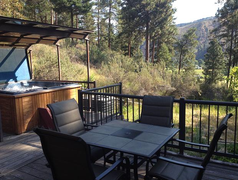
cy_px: 90
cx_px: 119
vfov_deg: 40.8
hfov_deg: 52.6
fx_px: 241
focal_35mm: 35
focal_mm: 4.28
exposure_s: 1/368
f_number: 2.4
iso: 64
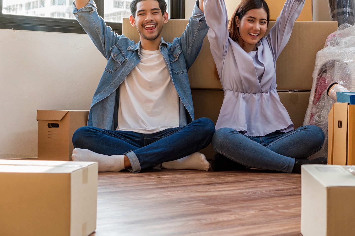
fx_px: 717
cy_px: 77
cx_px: 238
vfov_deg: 18.7
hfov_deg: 27.6
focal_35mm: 73
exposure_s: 1/100
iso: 200
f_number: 4
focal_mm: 35
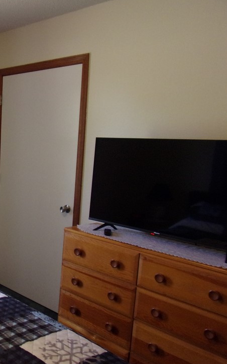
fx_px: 357
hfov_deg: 31.3
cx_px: -24
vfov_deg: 54.0
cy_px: 190
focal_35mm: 36
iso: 191
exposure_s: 1/34
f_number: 3.3
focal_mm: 4.3
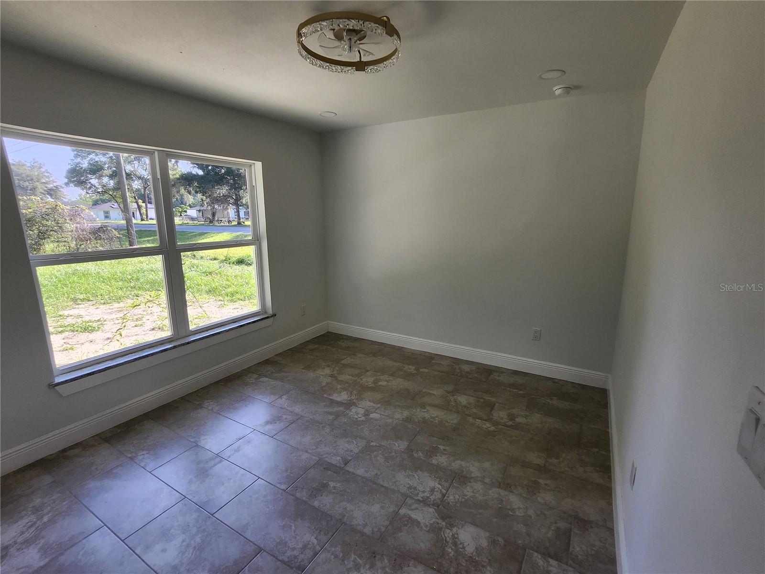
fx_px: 287
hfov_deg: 106.2
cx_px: 382
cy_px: 287
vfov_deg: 89.9
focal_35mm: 13
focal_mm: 1.7
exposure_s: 1/120
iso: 40
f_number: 2.2
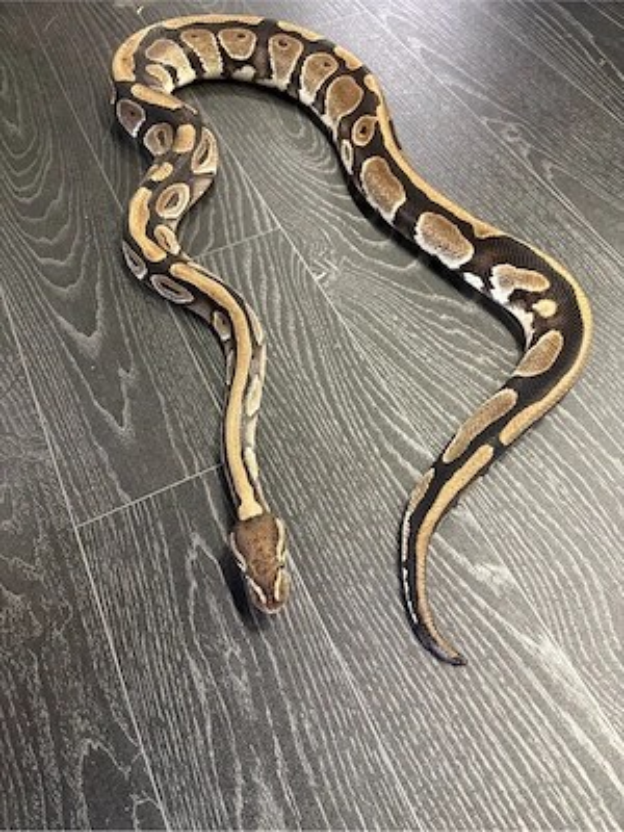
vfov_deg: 67.3
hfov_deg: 53.1
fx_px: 625
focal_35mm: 26
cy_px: 416
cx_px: 312
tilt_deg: -57.8
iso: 320
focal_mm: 5.96
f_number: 1.6
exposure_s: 1/50
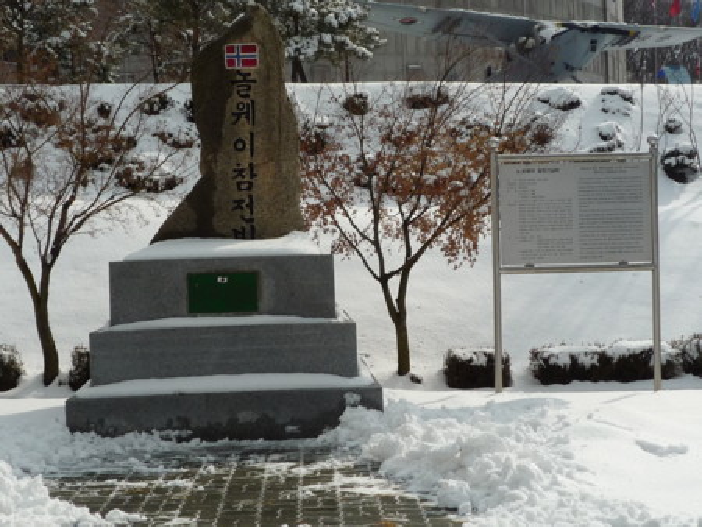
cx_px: 351
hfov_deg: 35.5
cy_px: 264
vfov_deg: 27.1
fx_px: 1096
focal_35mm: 54
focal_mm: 5.3
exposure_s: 1/800
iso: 100
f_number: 5.6
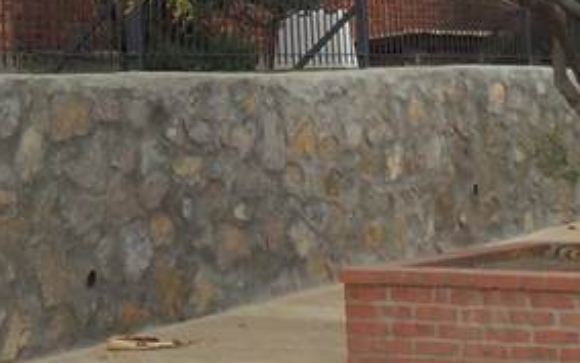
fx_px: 2577
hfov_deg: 12.7
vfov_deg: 7.6
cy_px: -439
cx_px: -8
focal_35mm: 163
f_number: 4.2
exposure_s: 1/500
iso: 125
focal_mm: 6
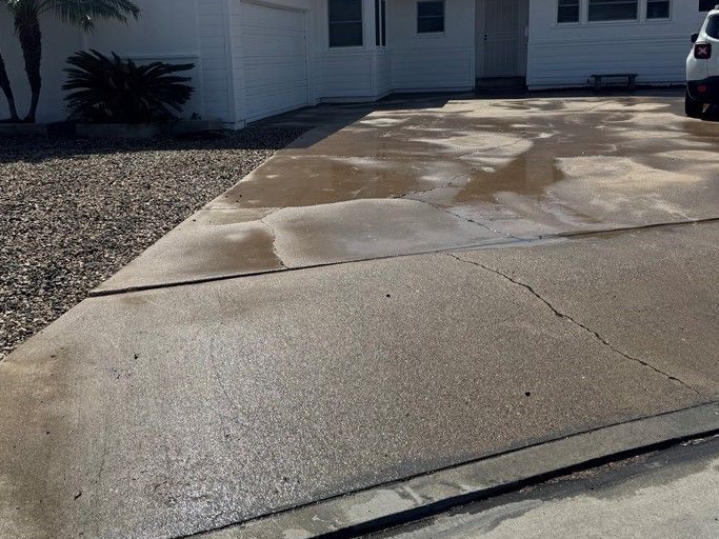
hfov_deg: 51.2
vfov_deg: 39.3
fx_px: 748
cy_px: 188
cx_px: 311
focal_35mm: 36
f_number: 1.78
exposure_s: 1/7937
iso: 80
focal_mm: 6.76
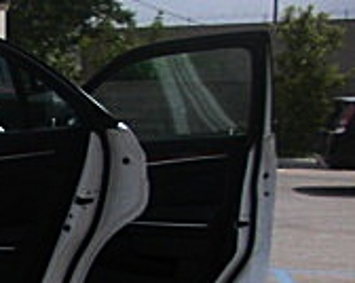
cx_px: -300
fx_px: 1406
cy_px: 372
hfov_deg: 12.9
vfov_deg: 11.2
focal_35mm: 134
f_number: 7.9
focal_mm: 6.3
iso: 50
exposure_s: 1/200
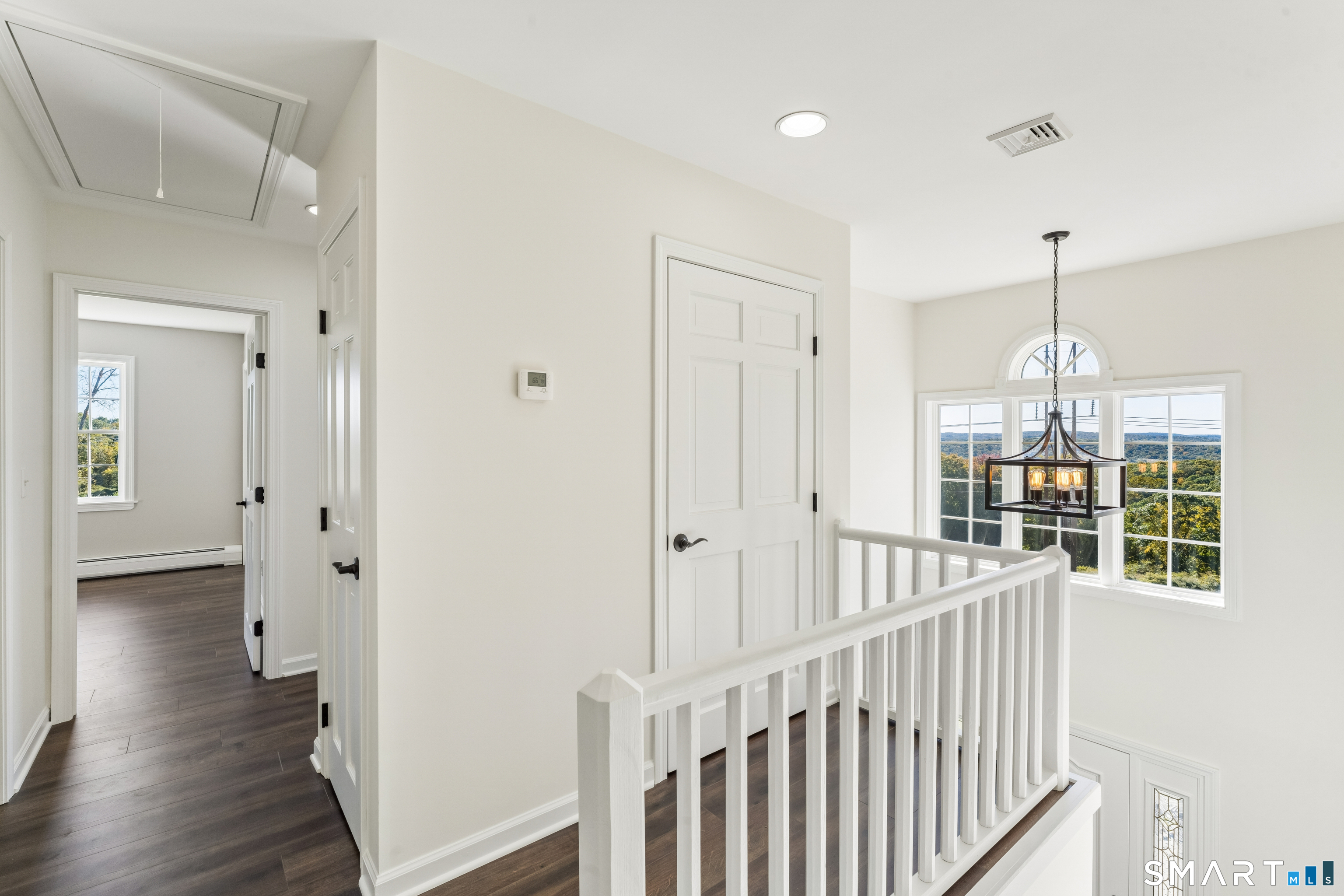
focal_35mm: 16
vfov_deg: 74.4
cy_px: 448
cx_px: 672
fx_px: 590
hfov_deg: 97.5
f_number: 13
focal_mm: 15.8
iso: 400
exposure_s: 1/80
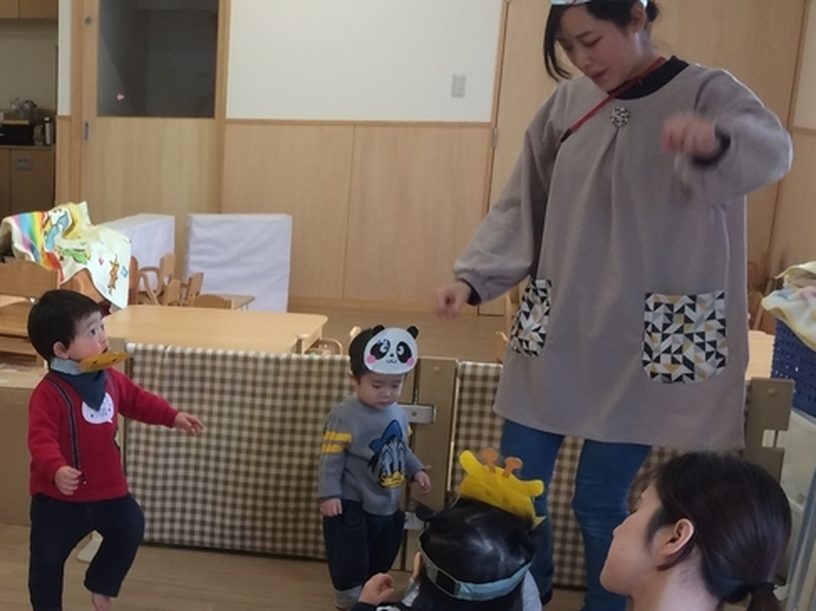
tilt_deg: -18.8
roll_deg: -1.5
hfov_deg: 30.4
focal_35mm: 61
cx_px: 87
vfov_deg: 23.5
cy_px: 517
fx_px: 1438
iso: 32
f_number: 2.2
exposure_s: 1/30
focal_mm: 4.15
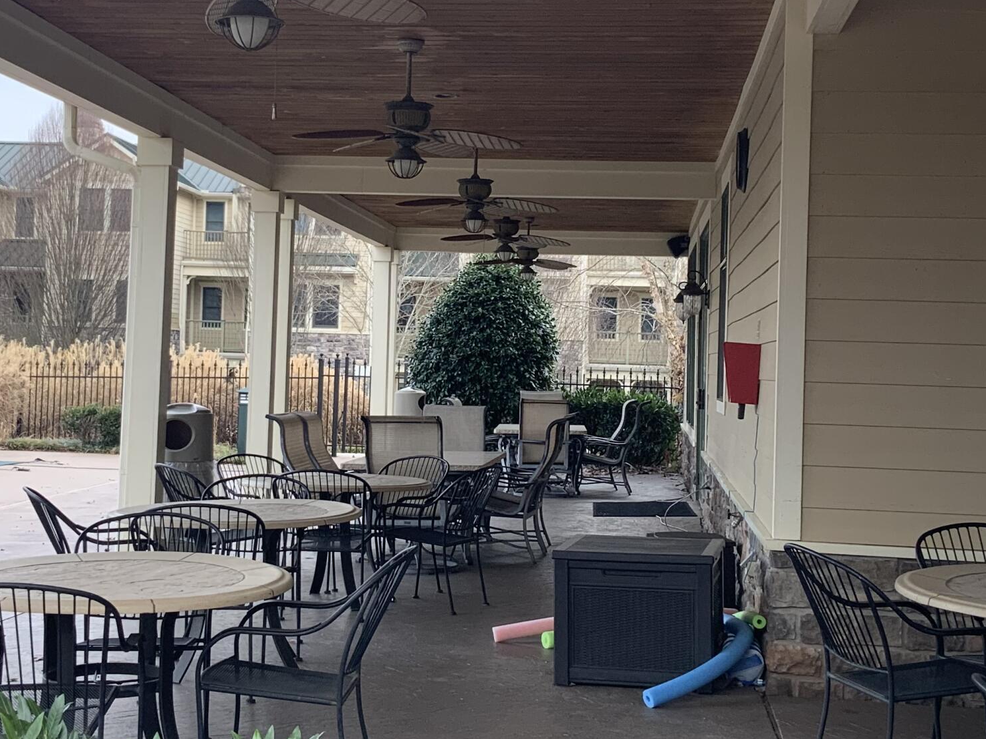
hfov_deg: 32.6
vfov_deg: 24.8
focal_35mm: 59
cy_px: 321
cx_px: 412
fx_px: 1680
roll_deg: -1.7
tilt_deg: +2.7
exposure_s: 1/122
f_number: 1.8
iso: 25
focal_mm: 3
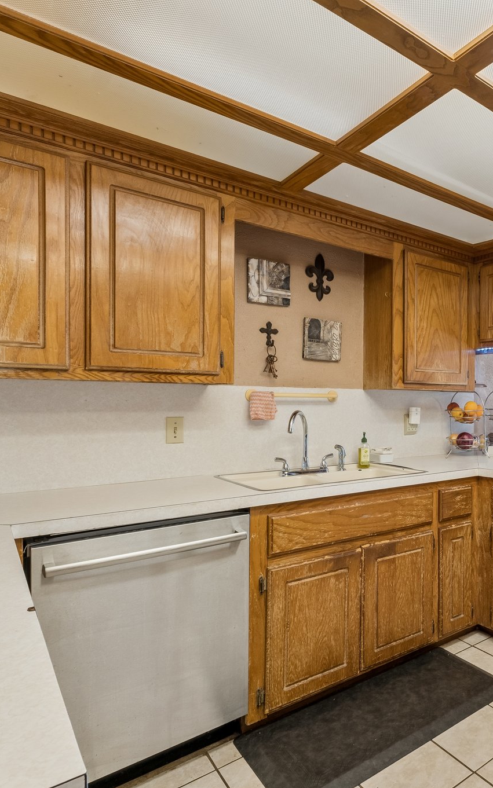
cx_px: 462
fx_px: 494
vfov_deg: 77.1
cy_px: 394
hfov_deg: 46.7
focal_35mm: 23
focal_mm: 10
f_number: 10
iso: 200
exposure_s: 1/20
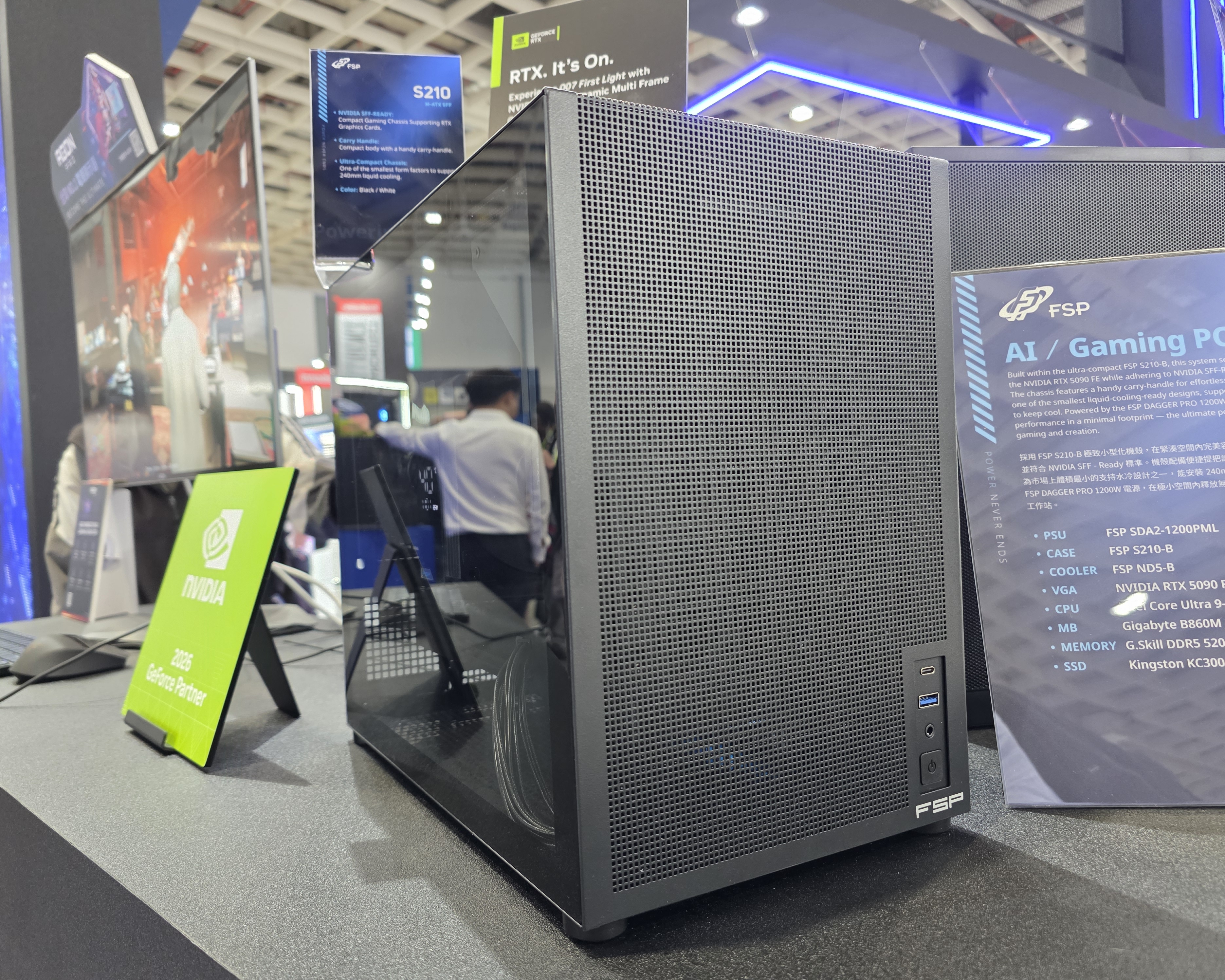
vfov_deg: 58.8
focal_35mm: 24
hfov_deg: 70.2
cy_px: 489
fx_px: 870
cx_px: 576
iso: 400
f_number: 1.7
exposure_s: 1/120
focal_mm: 6.3
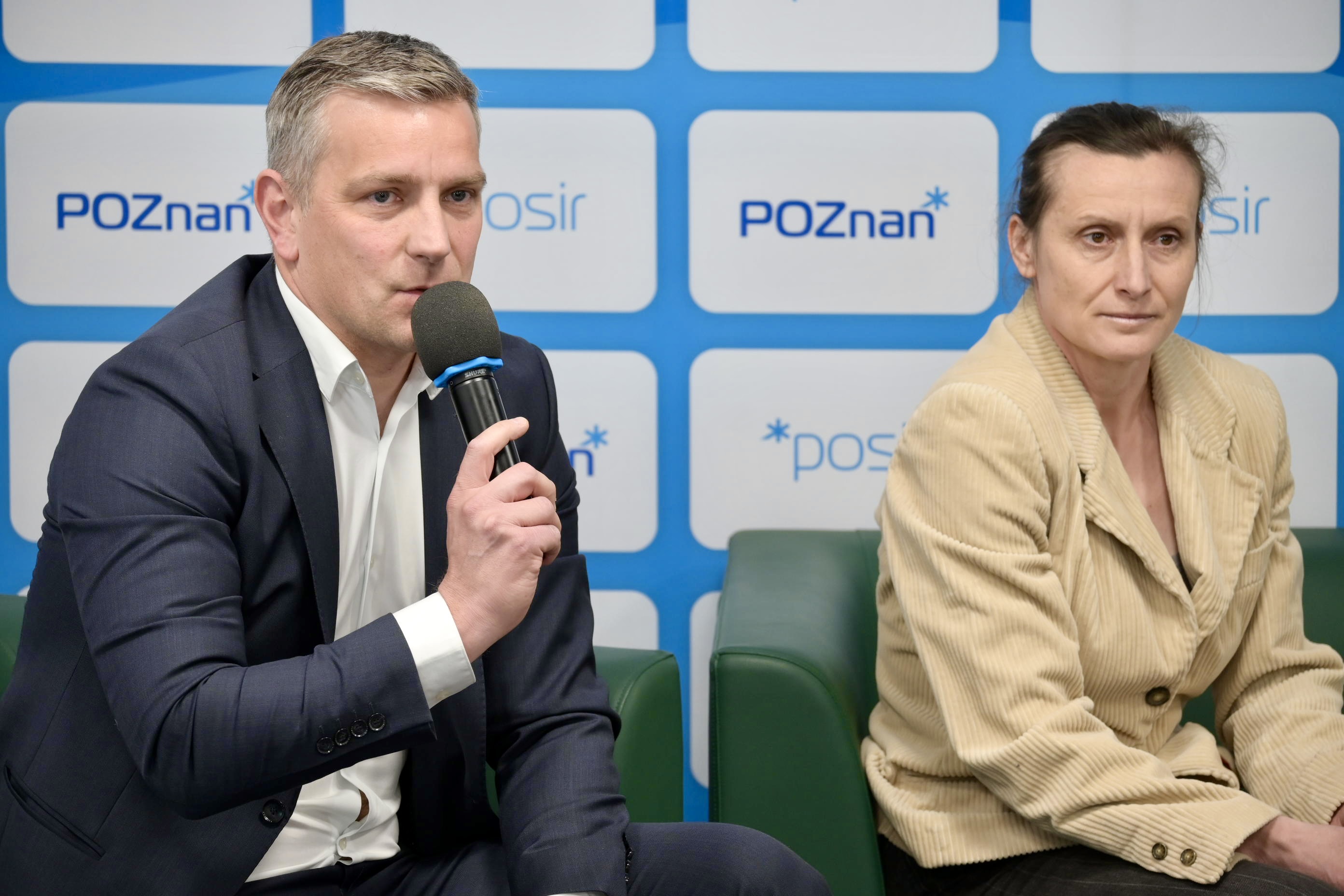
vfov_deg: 8.0
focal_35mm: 172
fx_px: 6439
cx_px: 672
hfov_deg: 11.9
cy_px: 448
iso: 560
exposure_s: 1/60
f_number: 5
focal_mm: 115
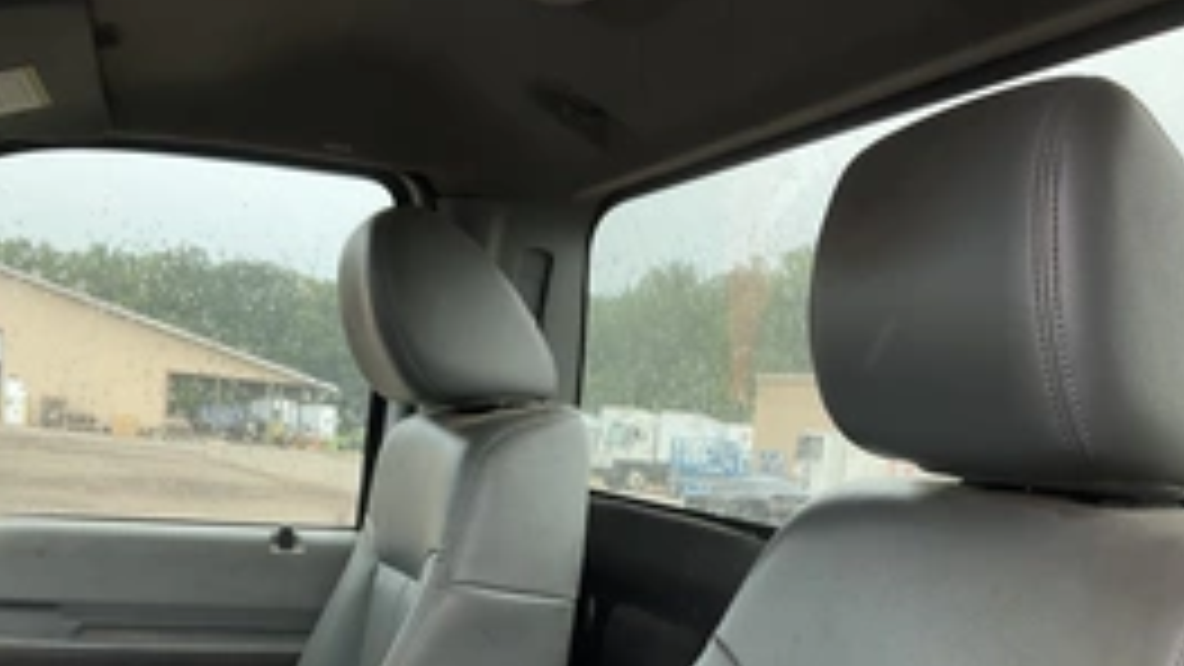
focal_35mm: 48
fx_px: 1507
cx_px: 590
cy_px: 657
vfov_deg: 23.9
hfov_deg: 42.9
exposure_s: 1/122
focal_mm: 3
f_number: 1.8
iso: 32
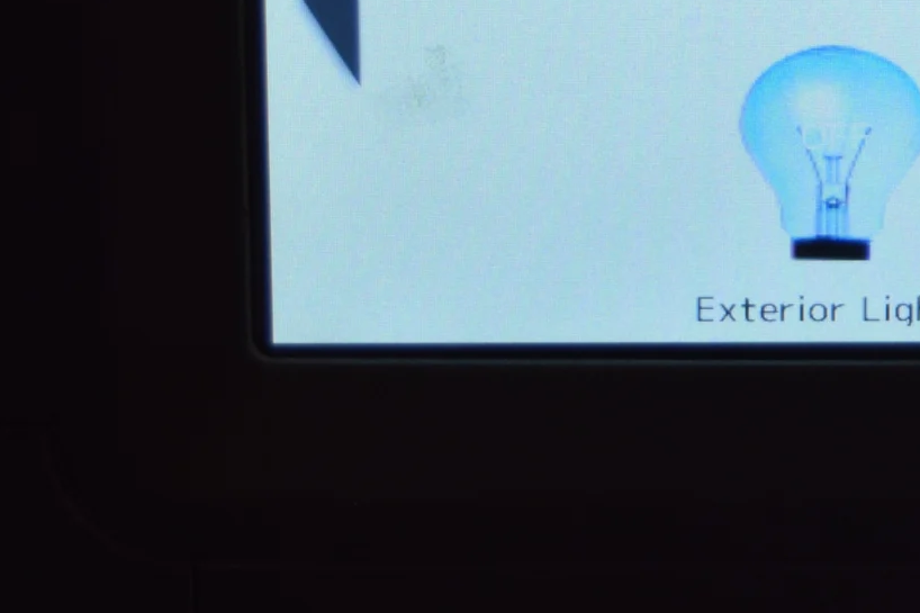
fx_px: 4318
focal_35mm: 169
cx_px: 1090
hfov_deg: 11.9
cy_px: -224
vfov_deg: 8.0
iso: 400
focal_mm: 36
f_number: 5
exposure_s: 1/100
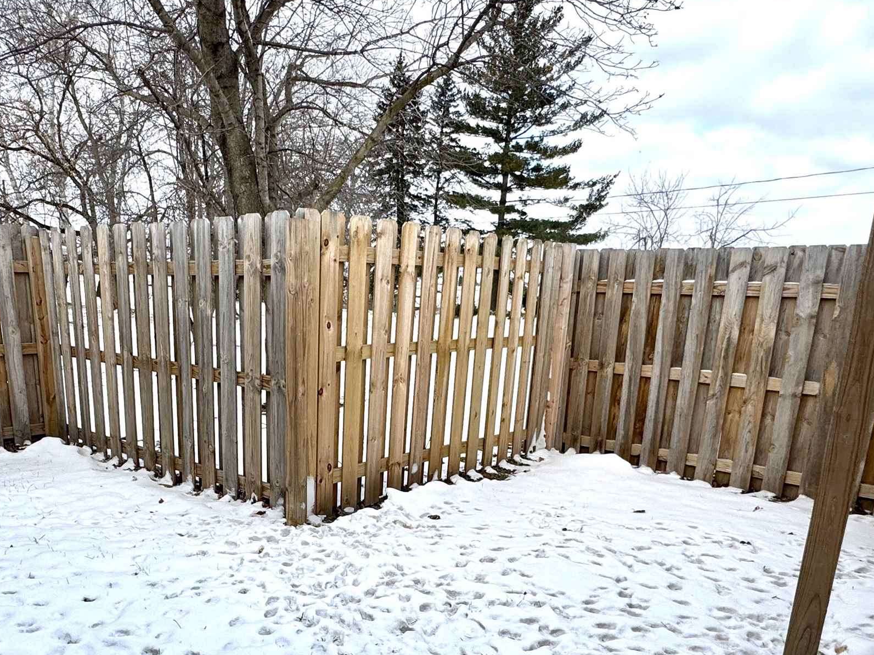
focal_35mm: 27
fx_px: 682
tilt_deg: -17.9
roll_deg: -2.4
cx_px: 360
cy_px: 466
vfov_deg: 49.9
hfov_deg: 64.9
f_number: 2.2
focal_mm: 2.22
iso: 50
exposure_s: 1/1078
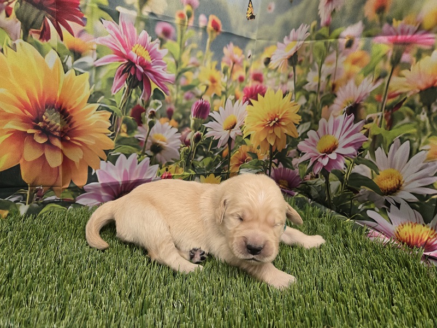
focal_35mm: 23
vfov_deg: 58.9
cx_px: 218
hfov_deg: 73.9
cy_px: 164
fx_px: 290
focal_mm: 5.4
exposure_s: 1/96.1
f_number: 1.8
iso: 250
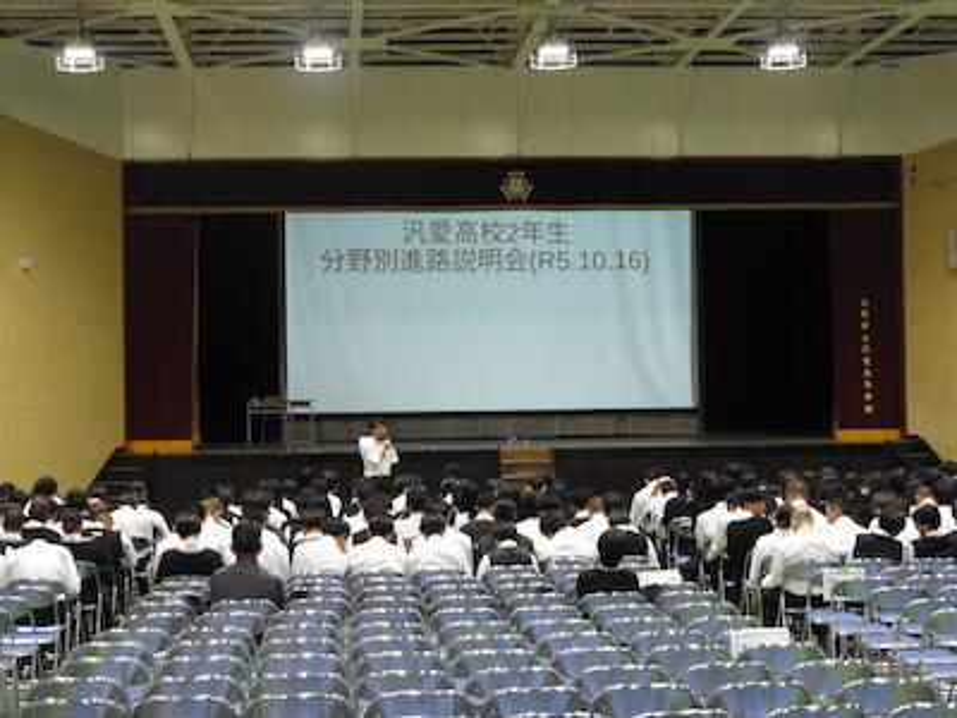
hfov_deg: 27.8
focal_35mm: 70
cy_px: 359
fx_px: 1935
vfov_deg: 21.0
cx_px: 478
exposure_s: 1/13
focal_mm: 12.5
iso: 400
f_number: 4.5
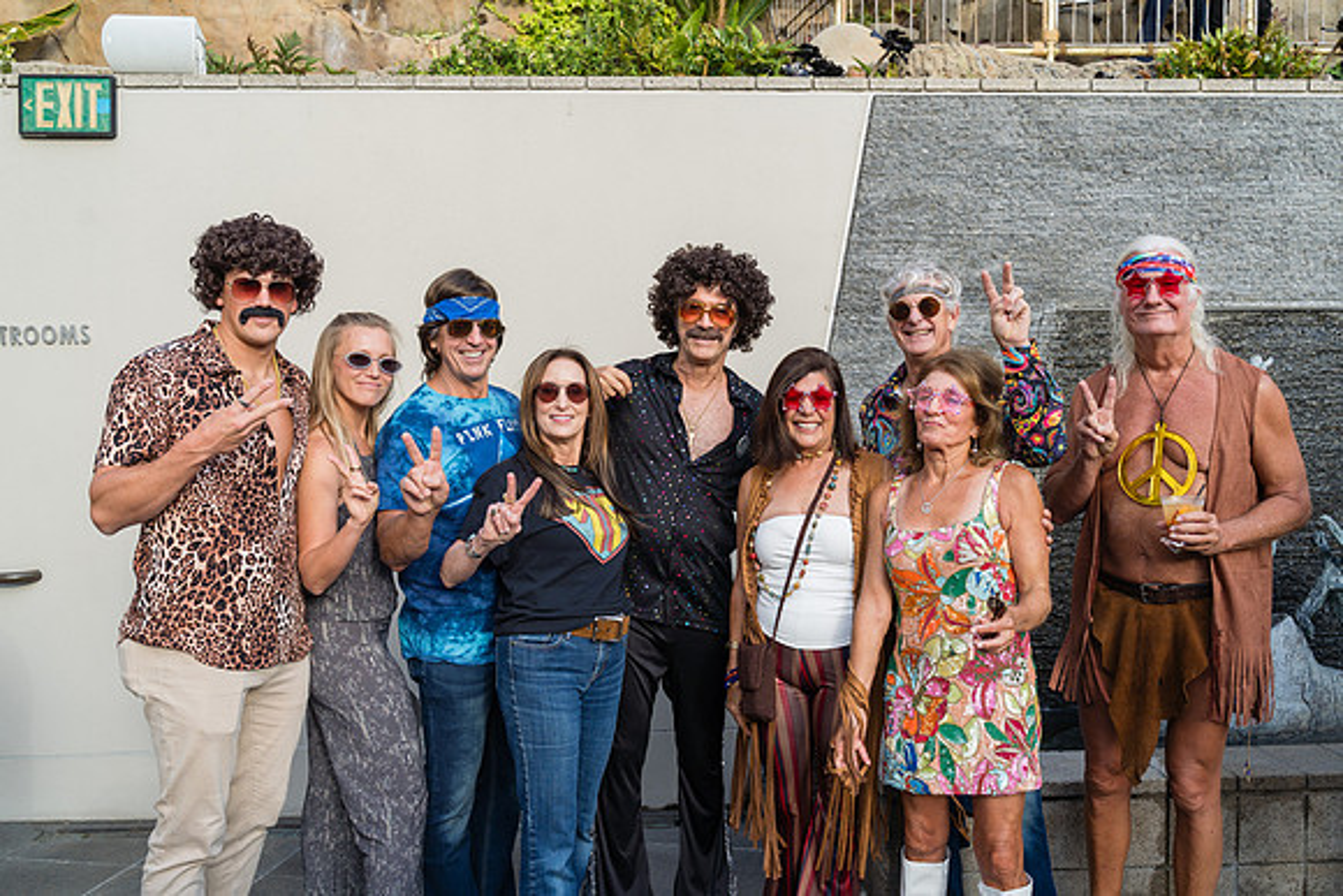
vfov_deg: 42.3
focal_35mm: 31
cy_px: 448
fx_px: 1157
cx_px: 672
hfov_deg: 60.3
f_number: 5.6
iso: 200
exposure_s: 1/250
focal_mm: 31
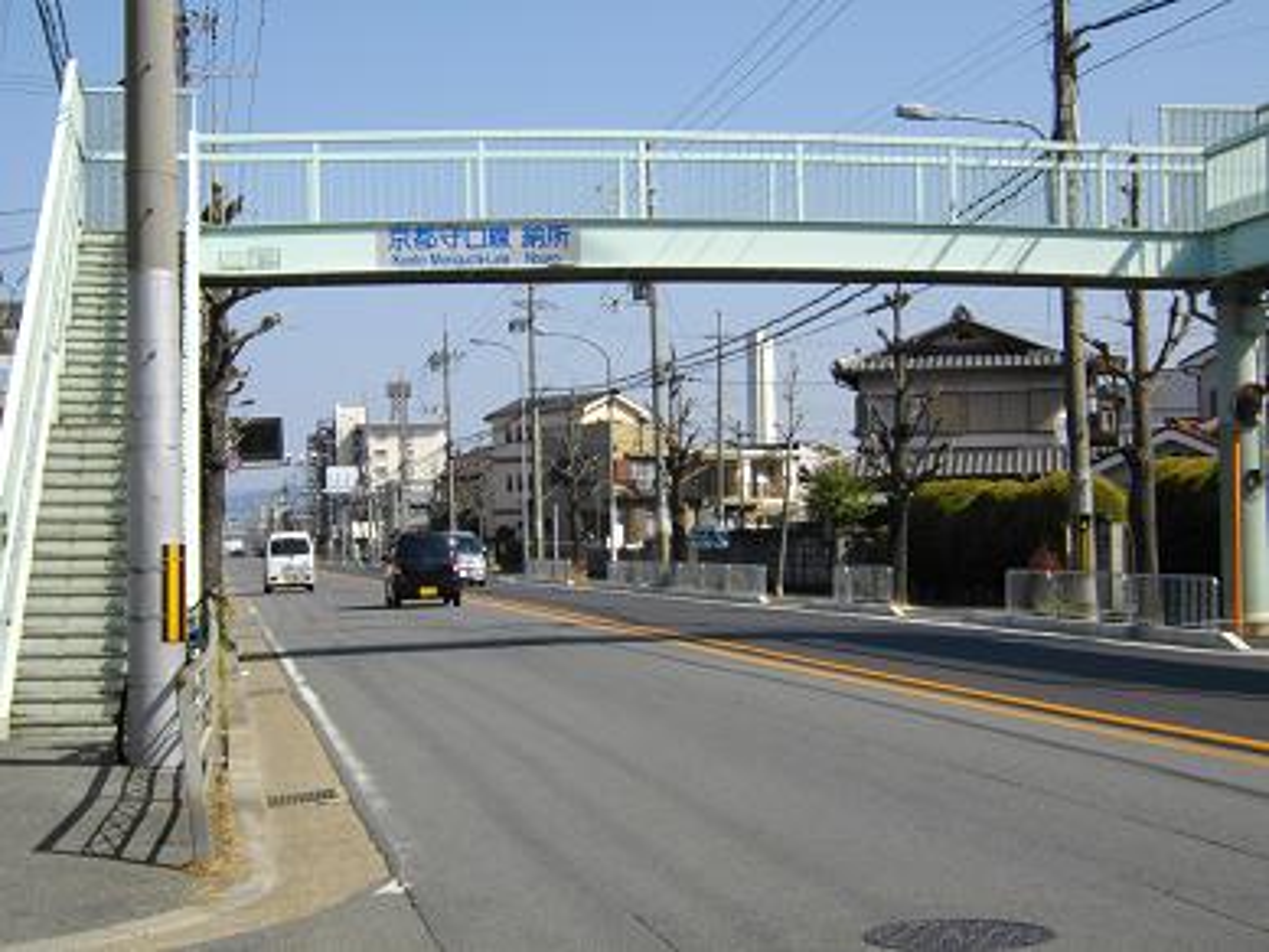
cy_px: 476
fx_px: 2274
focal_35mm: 62
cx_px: 634
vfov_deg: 23.7
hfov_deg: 31.2
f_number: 7.9
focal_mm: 11
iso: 100
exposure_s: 1/200
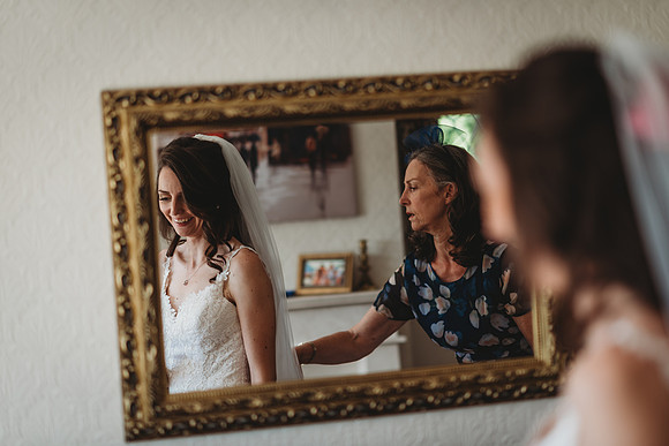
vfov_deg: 16.1
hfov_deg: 23.9
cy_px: 223
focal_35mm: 85
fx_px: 1580
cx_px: 334
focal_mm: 85
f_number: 2
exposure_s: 1/160
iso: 100
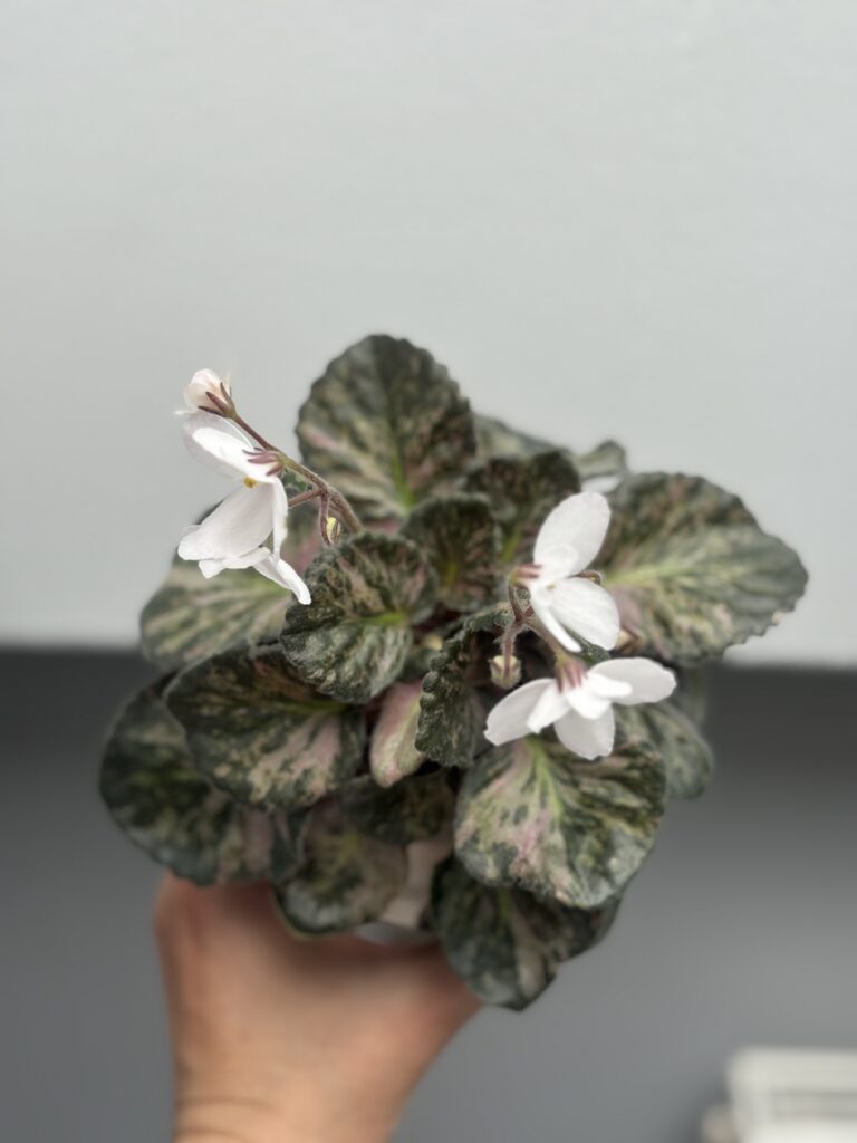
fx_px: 1717
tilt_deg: -33.4
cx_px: 428
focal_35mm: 52
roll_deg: -3.0
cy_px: 572
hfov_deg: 28.0
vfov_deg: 36.8
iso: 32
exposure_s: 1/345
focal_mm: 5.96
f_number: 1.6
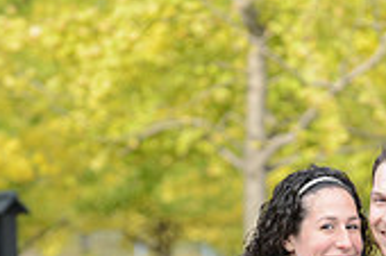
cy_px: 384
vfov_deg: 2.0
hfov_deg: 3.0
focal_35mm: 684
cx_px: 356
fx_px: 7327
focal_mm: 200
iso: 500
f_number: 8
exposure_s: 1/250
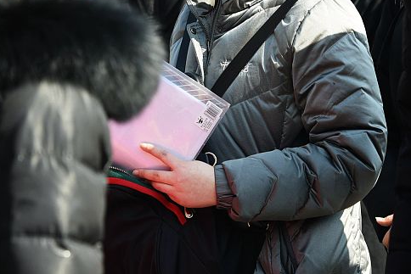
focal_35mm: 322
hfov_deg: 6.4
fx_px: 3677
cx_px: 245
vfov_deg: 4.3
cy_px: 18
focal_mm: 130
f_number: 5.6
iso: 100
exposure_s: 1/200
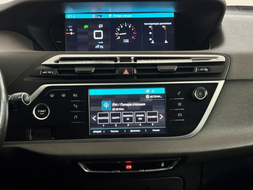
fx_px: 351
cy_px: 95
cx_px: 126
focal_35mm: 48
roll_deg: -0.1
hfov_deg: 39.7
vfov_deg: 30.3
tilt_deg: -20.3
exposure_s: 1/50
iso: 200
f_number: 1.78
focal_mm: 6.86
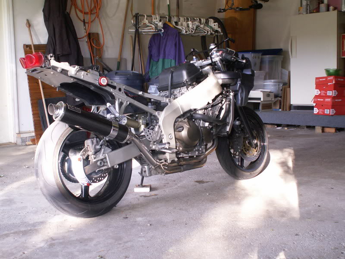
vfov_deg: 30.3
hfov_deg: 39.7
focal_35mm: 48
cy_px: 130
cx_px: 172
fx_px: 478
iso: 125
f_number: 3.2
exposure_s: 1/40
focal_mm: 8
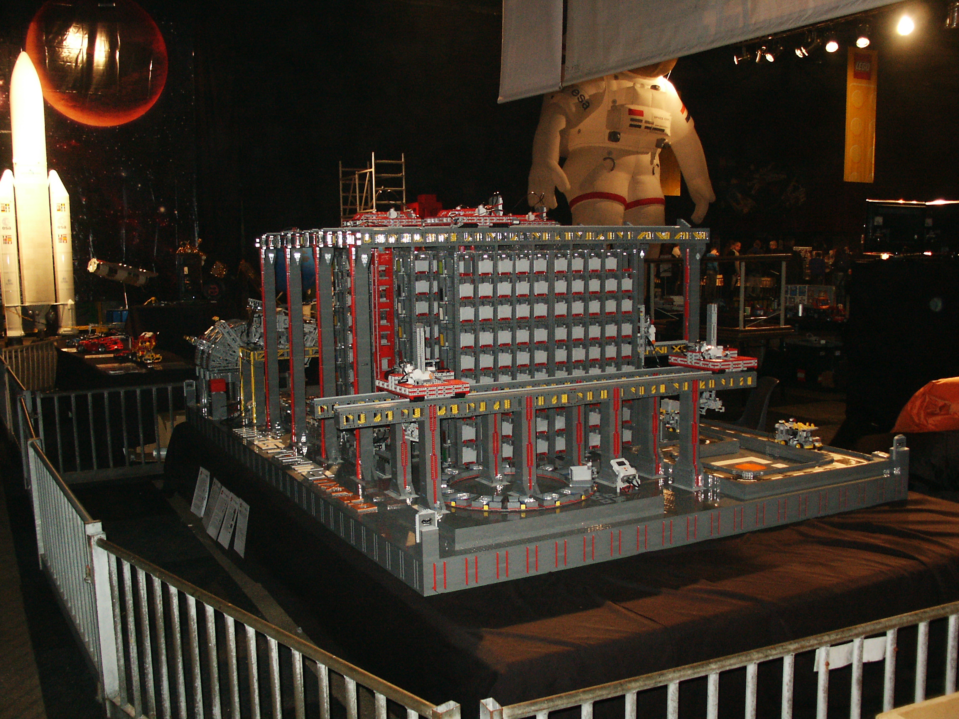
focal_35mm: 35
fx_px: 970
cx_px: 480
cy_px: 360
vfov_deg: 40.7
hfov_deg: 52.6
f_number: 3
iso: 200
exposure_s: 1/45
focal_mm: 7.18
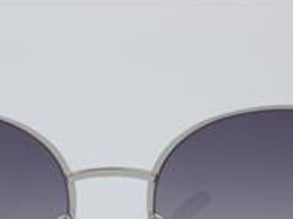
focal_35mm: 155
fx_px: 1310
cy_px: 203
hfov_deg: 12.8
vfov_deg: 9.5
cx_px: 113
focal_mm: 50
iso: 100
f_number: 32
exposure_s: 1/4
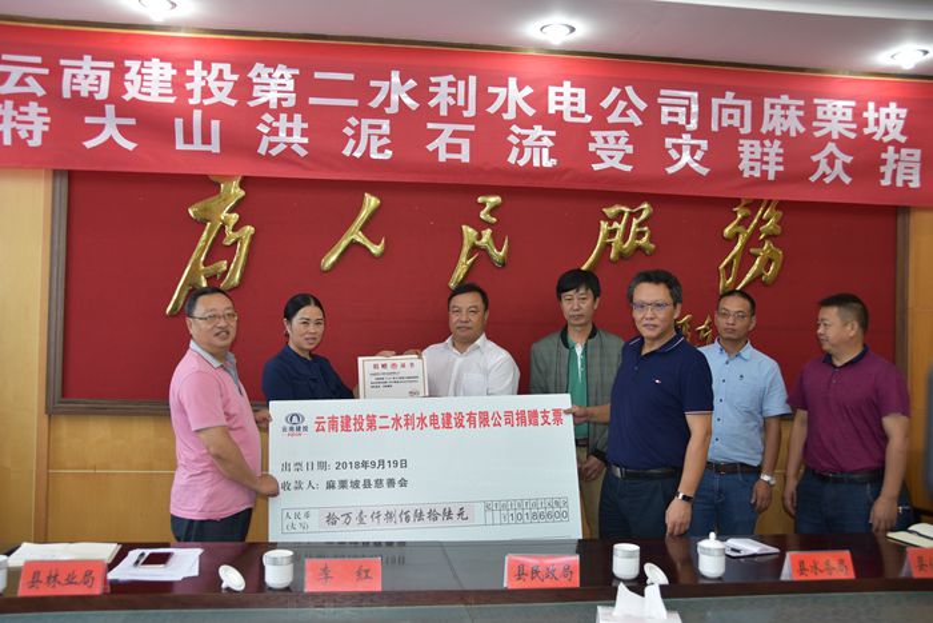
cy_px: 312
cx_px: 466
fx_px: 778
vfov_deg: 43.6
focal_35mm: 30
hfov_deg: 61.9
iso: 200
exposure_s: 1/30
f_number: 3.5
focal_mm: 20
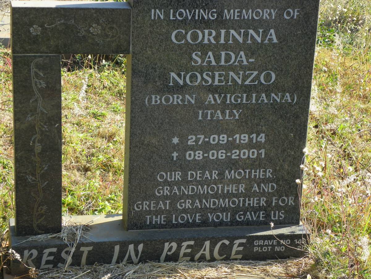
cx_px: 186
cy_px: 140
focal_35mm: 97
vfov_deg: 15.2
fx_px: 1040
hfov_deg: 20.2
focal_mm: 17.3
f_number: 4
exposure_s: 1/160
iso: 64
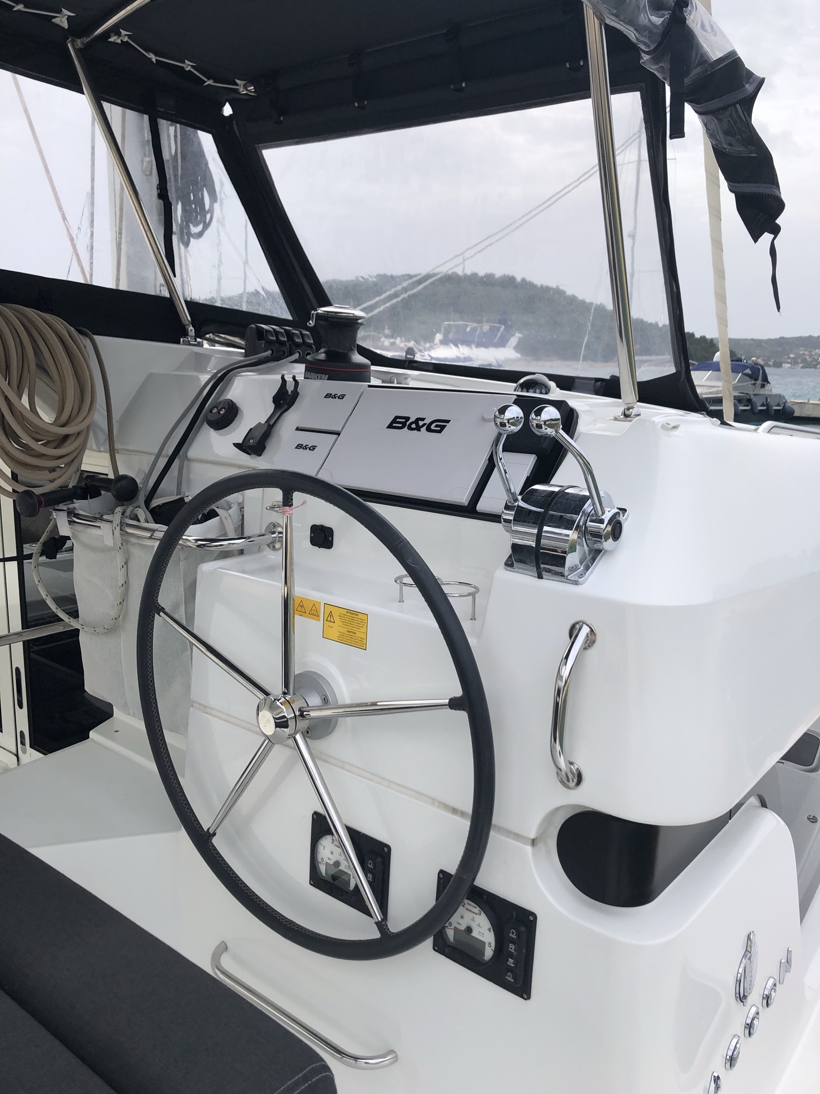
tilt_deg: -9.7
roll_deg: -1.8
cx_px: 410
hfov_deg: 49.7
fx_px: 884
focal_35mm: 28
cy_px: 547
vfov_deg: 63.4
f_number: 1.8
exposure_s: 1/1263
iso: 20
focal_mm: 3.99
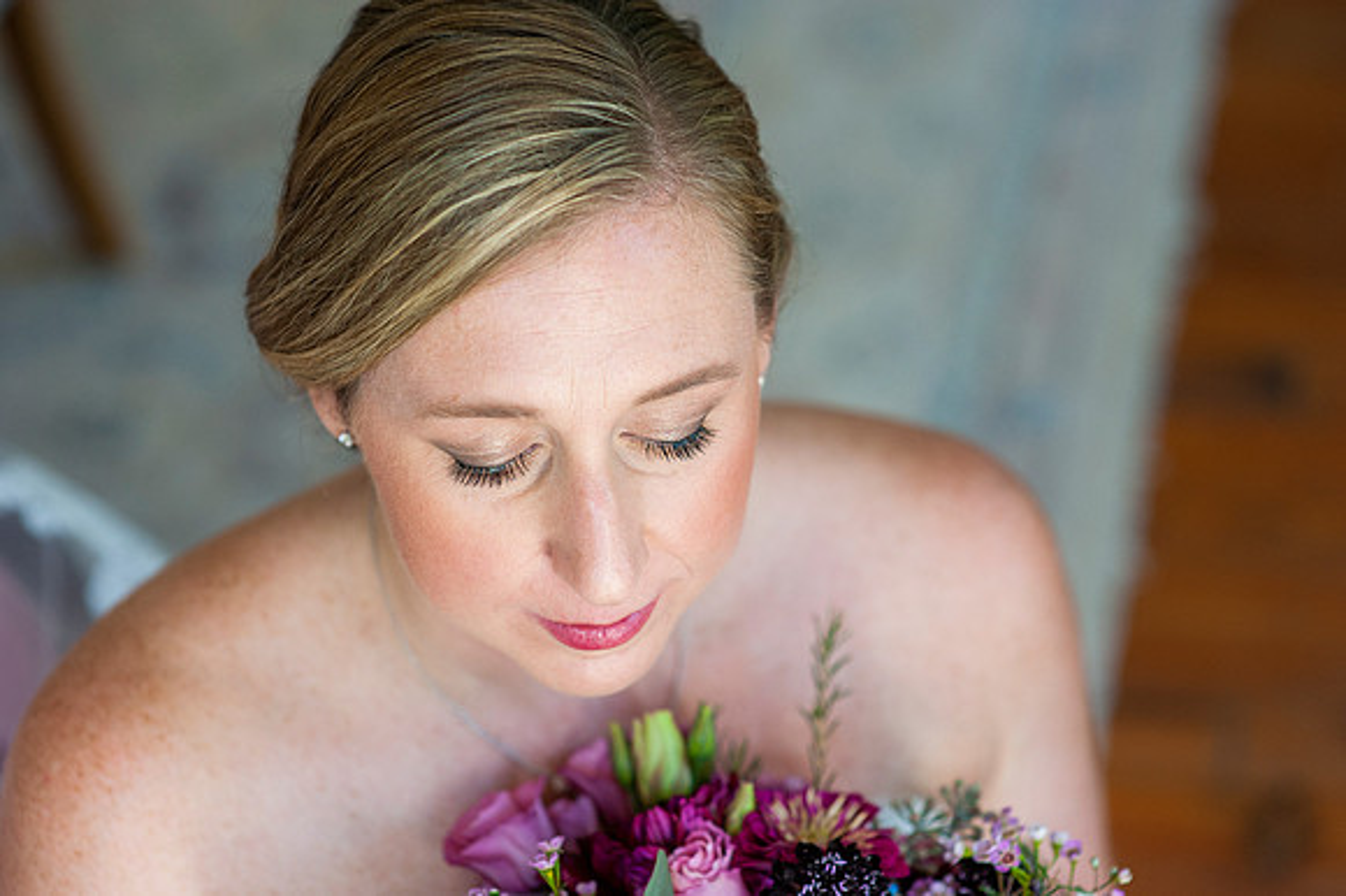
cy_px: 448
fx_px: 3176
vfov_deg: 16.1
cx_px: 673
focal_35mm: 85
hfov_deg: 23.9
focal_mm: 85
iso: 640
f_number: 2.8
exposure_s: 1/400
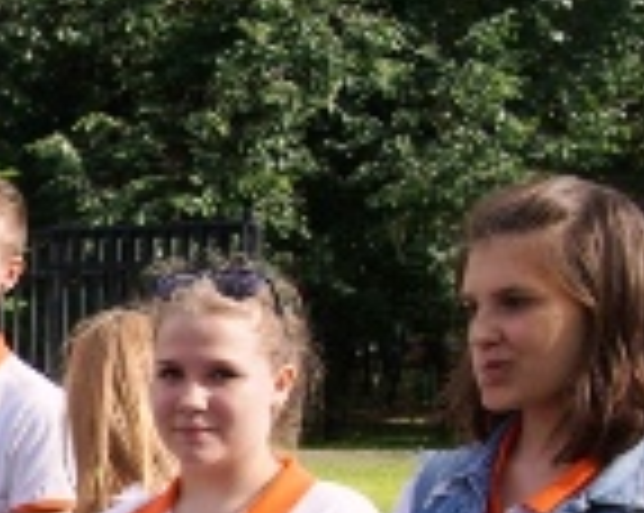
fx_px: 1846
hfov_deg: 17.7
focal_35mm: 97
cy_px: 565
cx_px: -320
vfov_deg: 15.4
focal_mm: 22
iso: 250
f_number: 8
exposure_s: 1/500
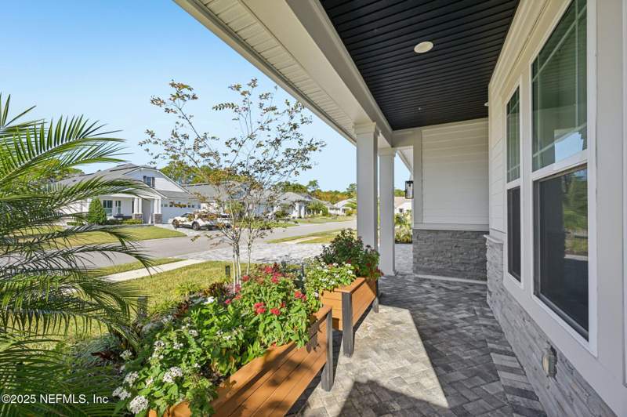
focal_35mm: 14
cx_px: 314
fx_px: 244
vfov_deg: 81.1
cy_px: 208
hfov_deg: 104.3
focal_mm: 14
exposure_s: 1/125
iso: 100
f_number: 8
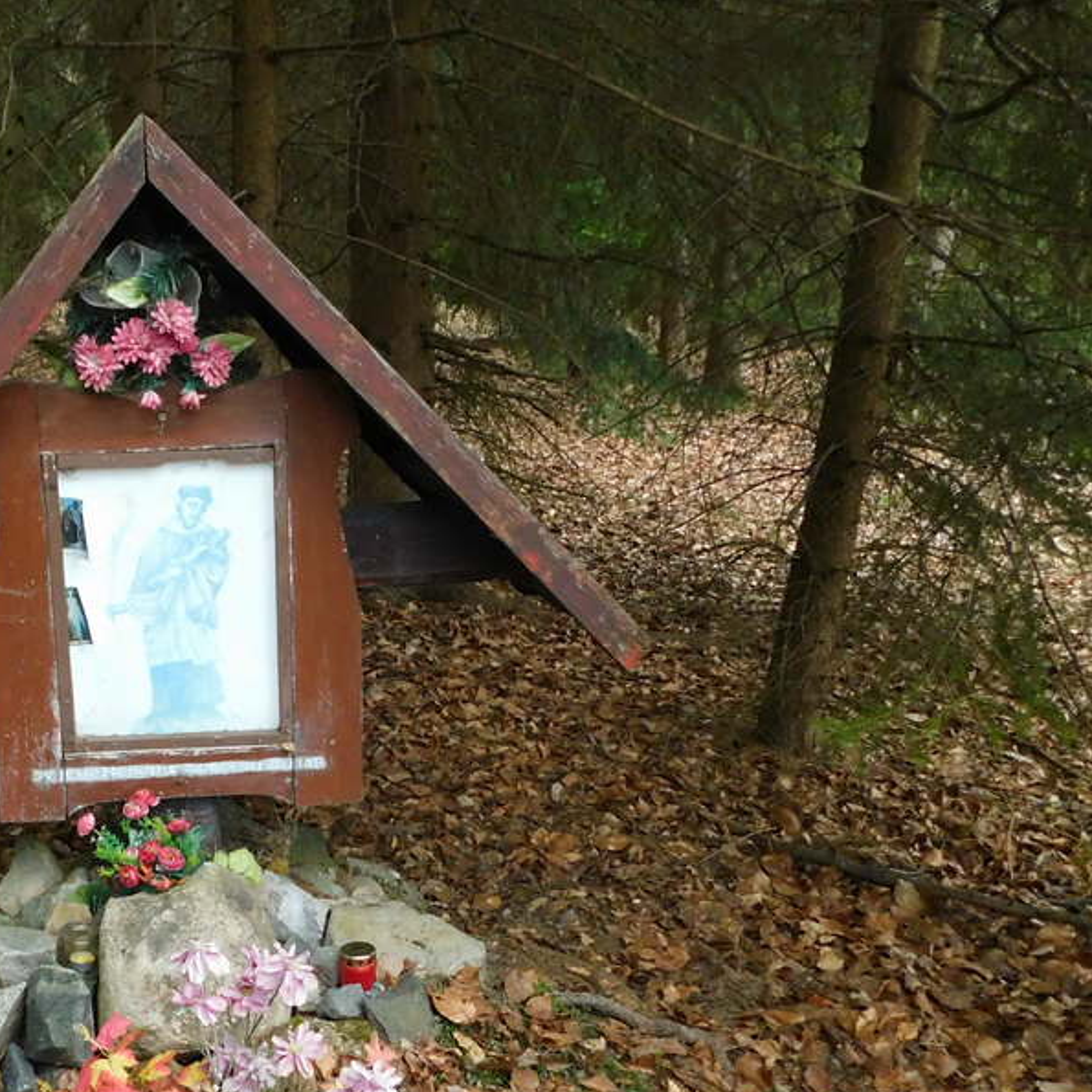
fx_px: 1463
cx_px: 171
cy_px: 707
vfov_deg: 40.5
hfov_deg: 38.8
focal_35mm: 41
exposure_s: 1/30
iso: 320
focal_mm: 4
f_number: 3
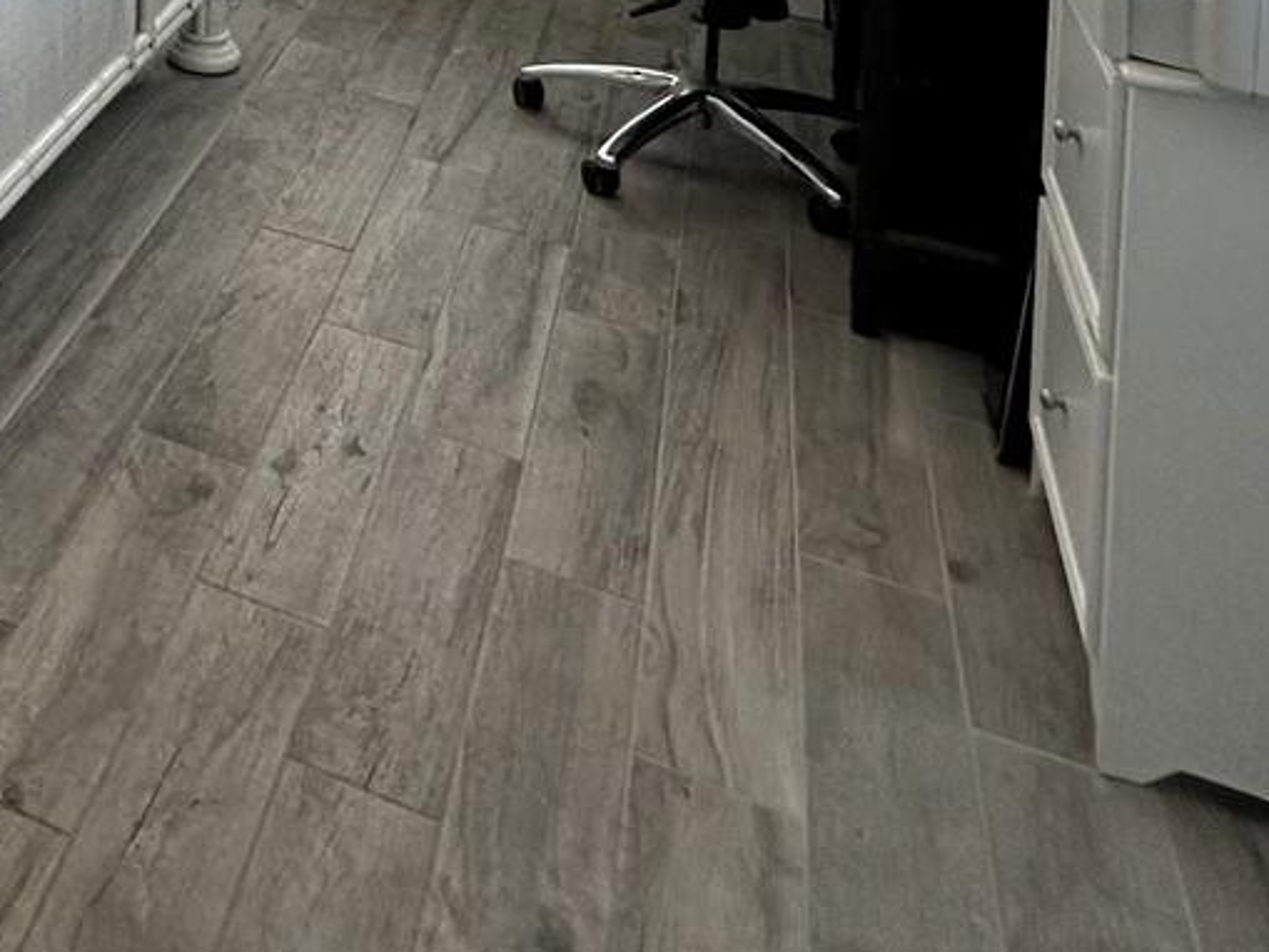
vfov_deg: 24.4
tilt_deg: -2.9
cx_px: -157
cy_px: -528
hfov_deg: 35.9
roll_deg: -0.4
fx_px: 1613
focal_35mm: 44
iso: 160
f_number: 2.2
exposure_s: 1/120
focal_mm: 2.22
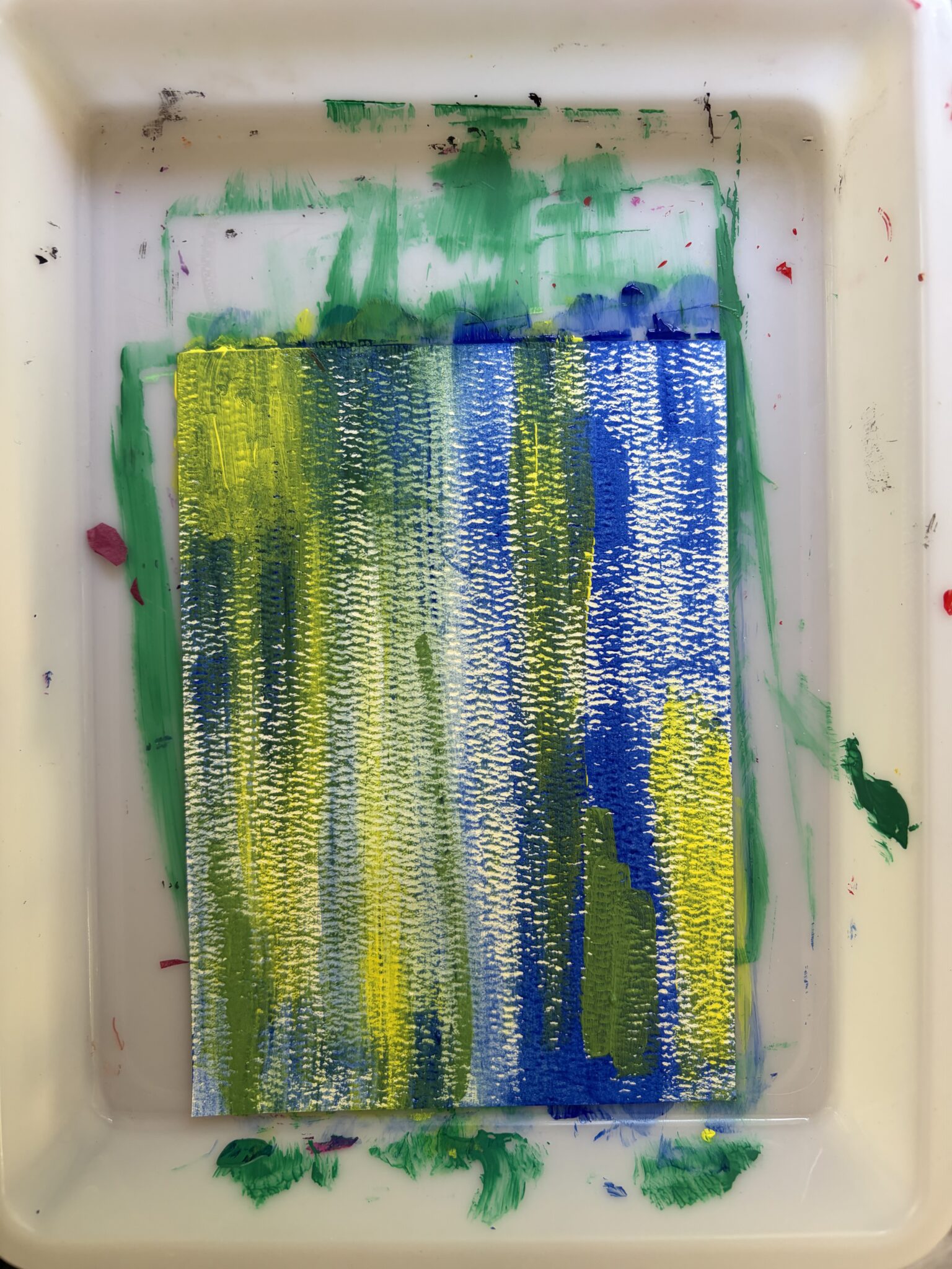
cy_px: 634
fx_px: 953
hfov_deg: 53.1
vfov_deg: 67.3
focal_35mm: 26
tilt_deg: -88.3
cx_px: 476
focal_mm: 5.96
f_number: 1.6
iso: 80
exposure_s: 1/121
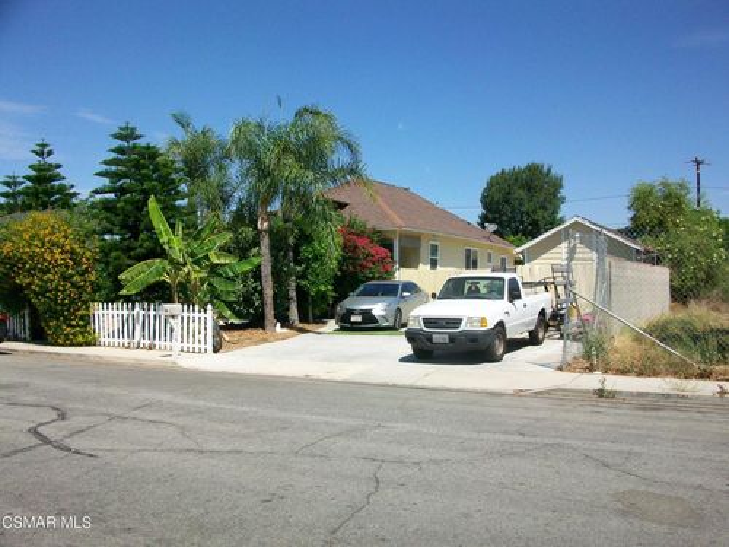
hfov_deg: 56.8
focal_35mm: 32
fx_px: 674
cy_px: 274
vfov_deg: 44.2
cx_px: 364
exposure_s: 1/320
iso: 64
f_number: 5.5
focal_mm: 5.7
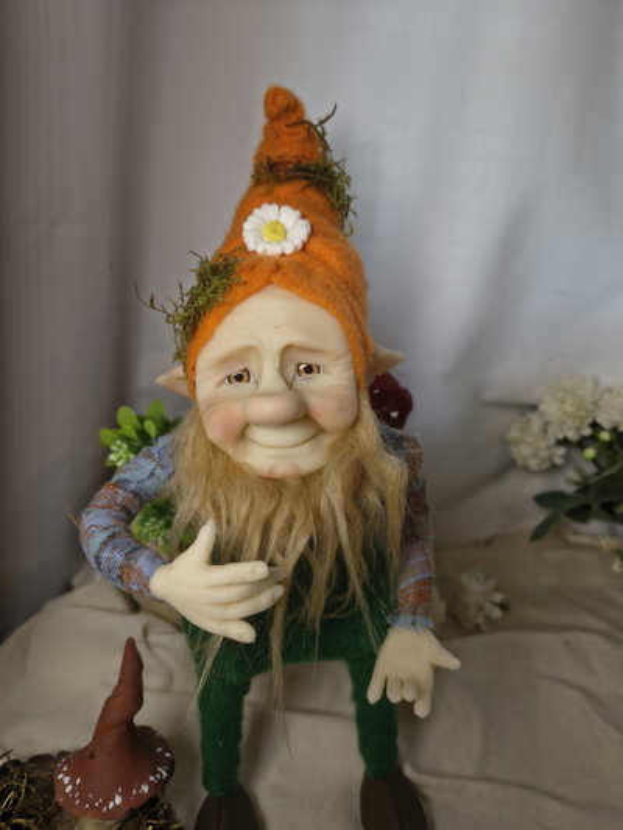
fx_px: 576
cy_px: 415
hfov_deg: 56.8
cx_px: 312
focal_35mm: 24
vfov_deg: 71.6
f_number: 1.8
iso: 100
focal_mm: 5.56
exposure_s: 1/102
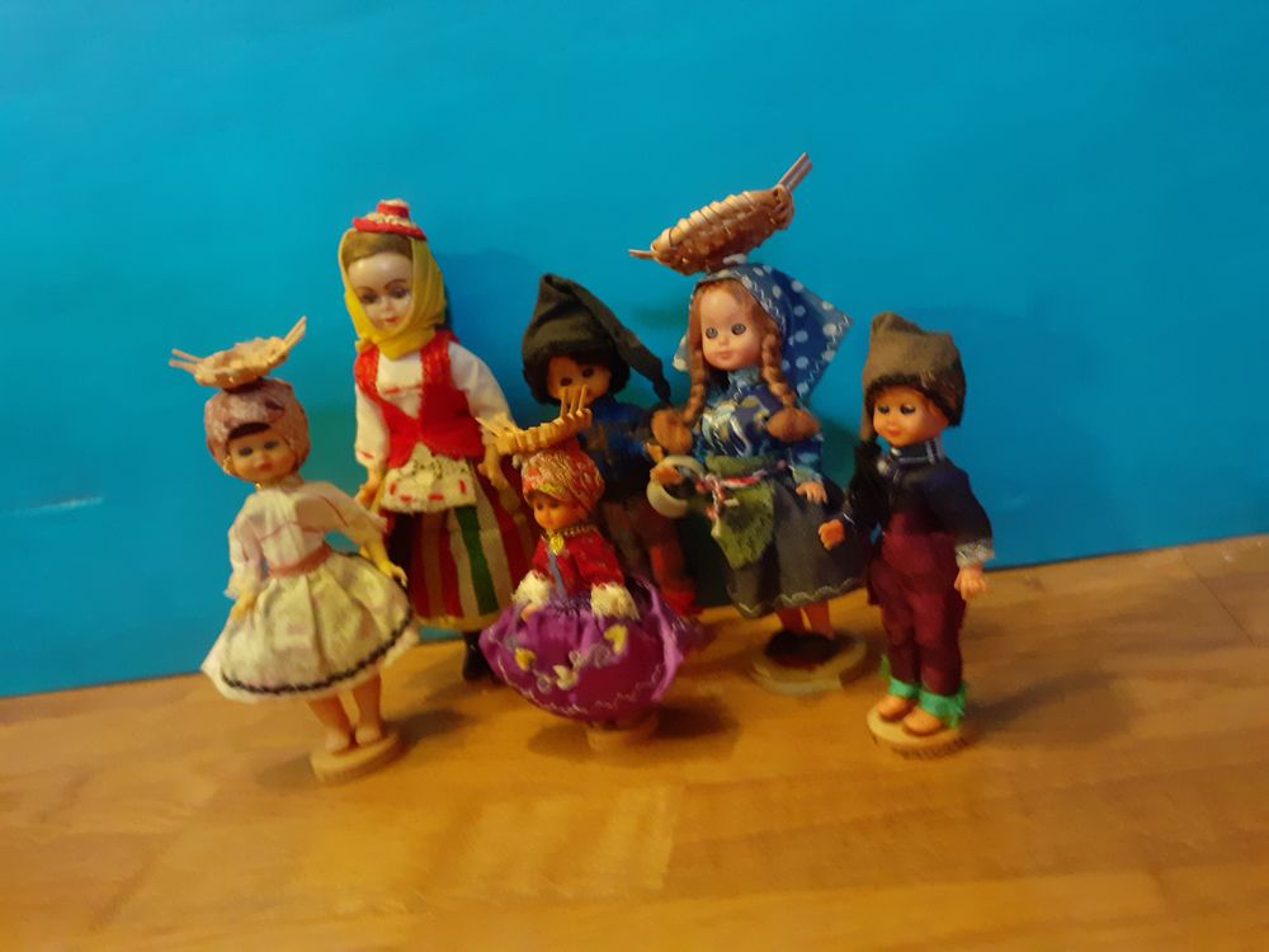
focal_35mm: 27
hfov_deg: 65.3
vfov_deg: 51.4
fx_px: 990
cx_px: 634
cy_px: 476
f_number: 1.9
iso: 500
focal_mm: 3.6
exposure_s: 1/25
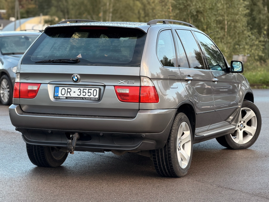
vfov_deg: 14.8
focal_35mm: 100
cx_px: 134
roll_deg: +0.8
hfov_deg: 19.6
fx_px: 777
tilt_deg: -3.8
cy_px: 101
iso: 100
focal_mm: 16.89
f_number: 2.8
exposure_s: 1/121
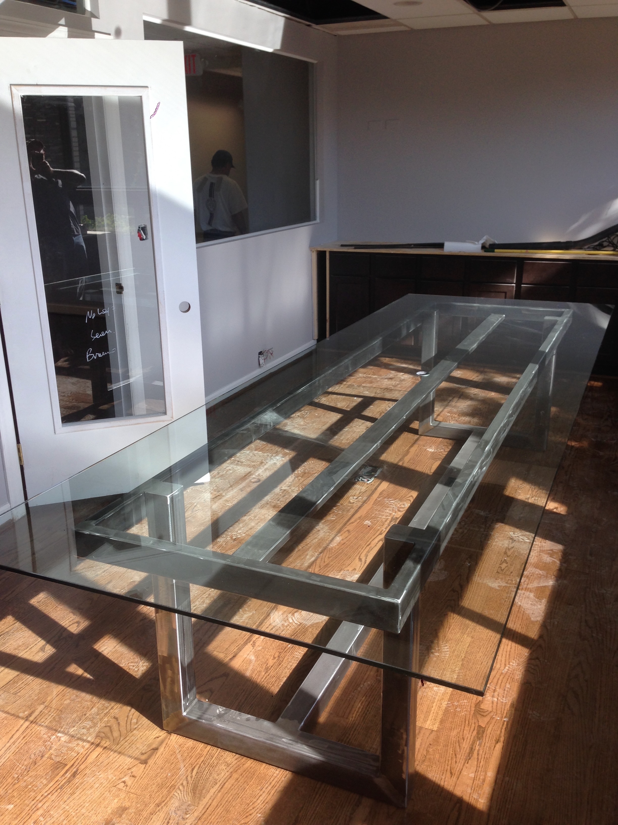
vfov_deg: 55.4
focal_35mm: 33
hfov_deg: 42.9
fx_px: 786
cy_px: 412
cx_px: 309
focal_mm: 4.12
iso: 50
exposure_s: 1/123
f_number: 2.4
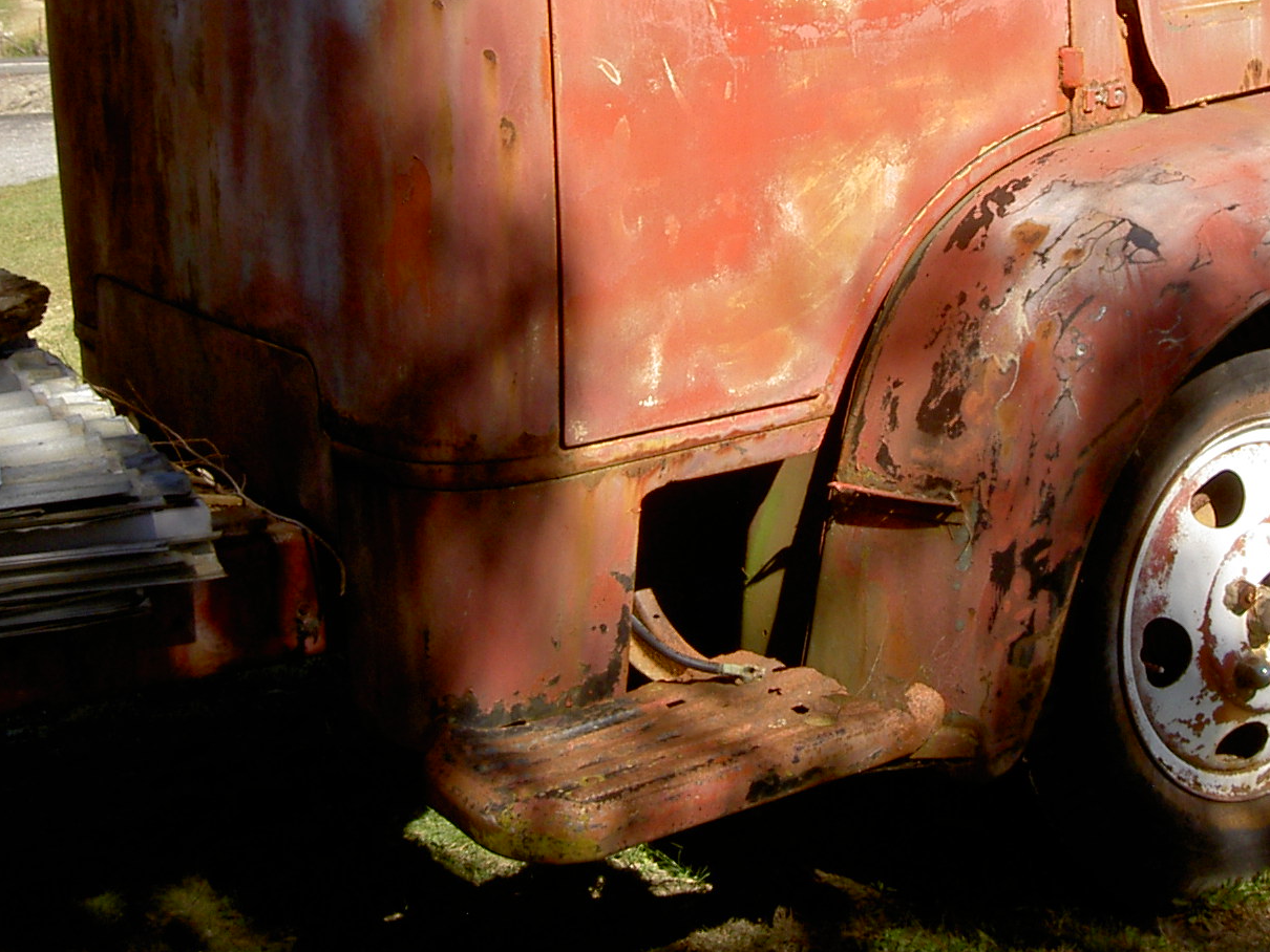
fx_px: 2422
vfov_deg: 22.0
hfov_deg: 29.4
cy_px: 223
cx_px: 703
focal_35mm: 66
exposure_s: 1/556
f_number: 4.7
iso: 100
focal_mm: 8
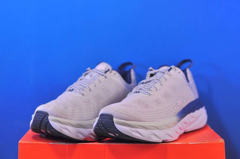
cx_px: 120
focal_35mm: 75
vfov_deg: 18.1
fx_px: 499
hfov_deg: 27.0
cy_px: 80
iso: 250
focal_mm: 50
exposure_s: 1/320
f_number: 2.5
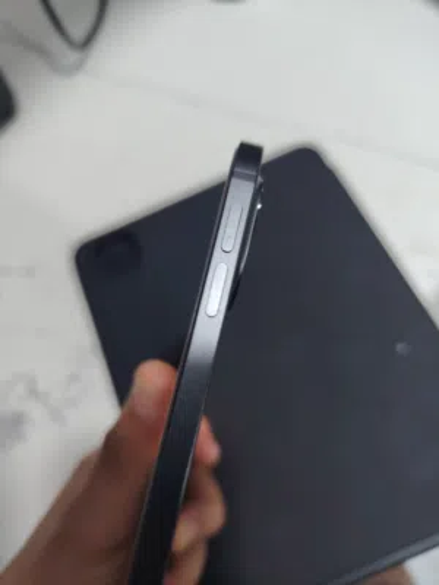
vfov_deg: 71.6
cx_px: 220
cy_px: 292
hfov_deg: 56.8
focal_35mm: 24
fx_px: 406
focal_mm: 5.25
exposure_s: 1/33.3
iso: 472
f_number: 1.75
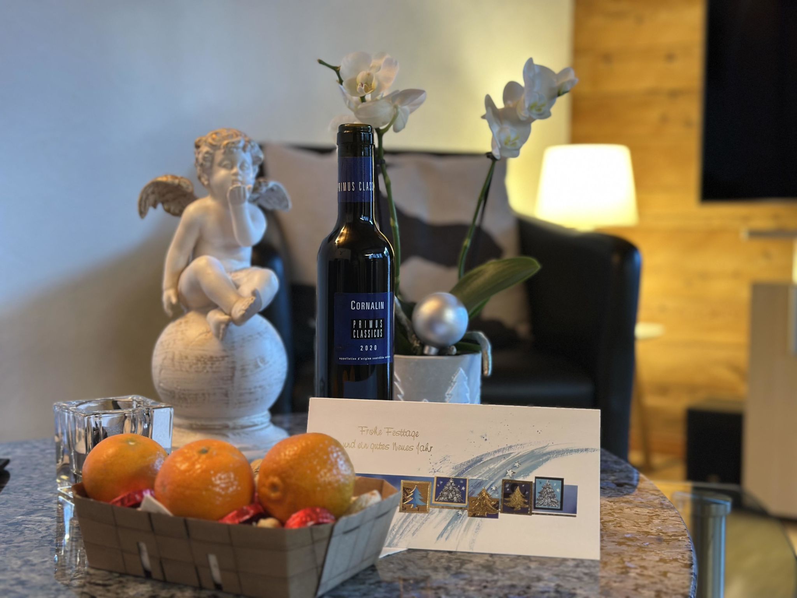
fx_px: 1105
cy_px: 299
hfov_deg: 39.7
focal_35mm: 48
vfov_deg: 30.3
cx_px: 398
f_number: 1.78
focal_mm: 6.86
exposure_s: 1/50
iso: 200
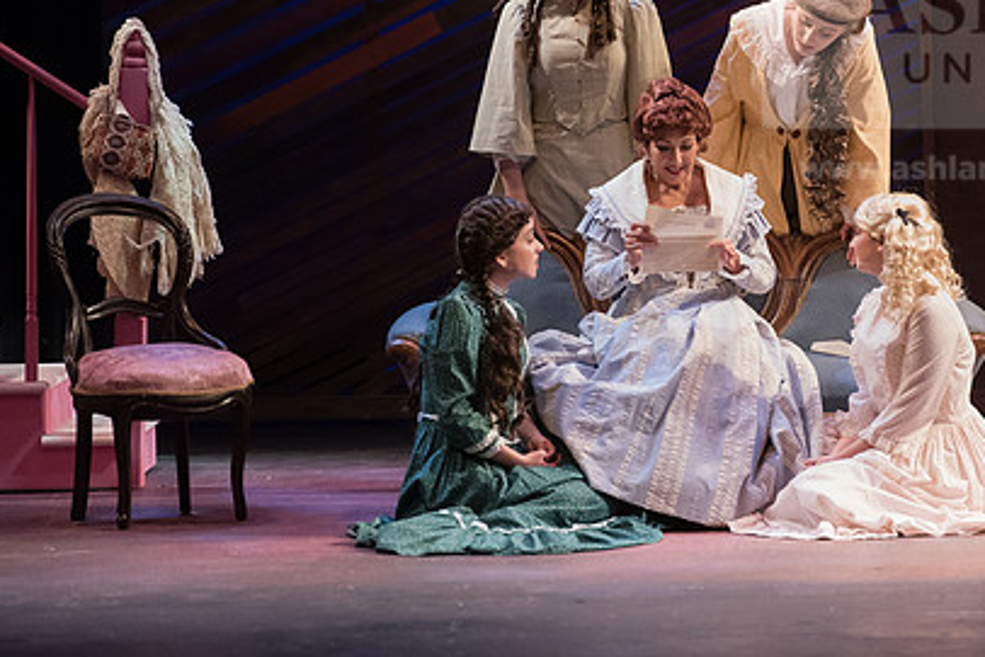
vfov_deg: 4.8
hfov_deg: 7.2
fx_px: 7828
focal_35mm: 286
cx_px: 689
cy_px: 219
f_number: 4
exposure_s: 1/400
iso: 5000
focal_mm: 200
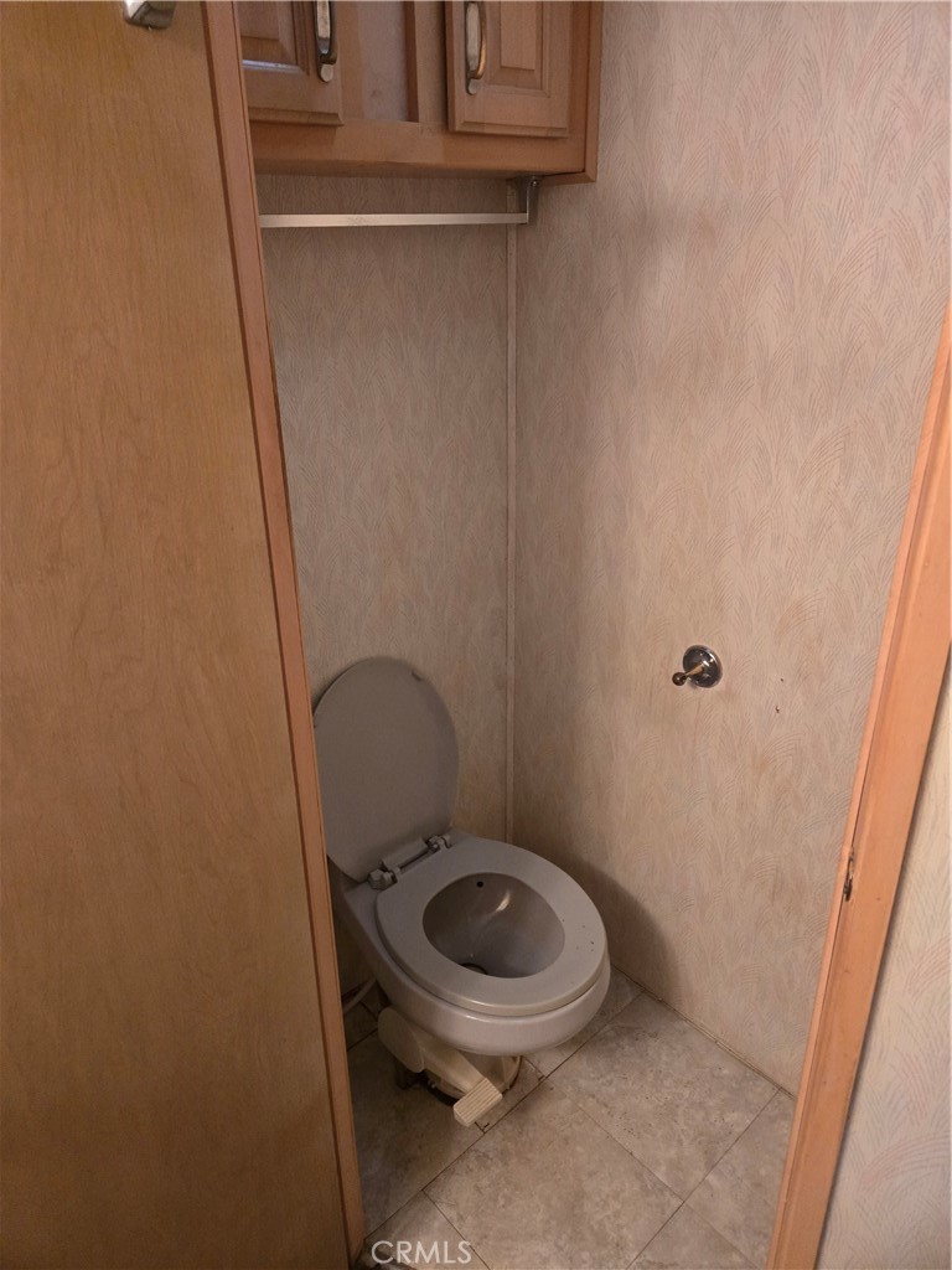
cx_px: 476
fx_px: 843
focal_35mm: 23
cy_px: 635
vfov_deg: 73.9
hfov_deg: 58.9
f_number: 1.8
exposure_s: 1/60
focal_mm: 5.4
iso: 640
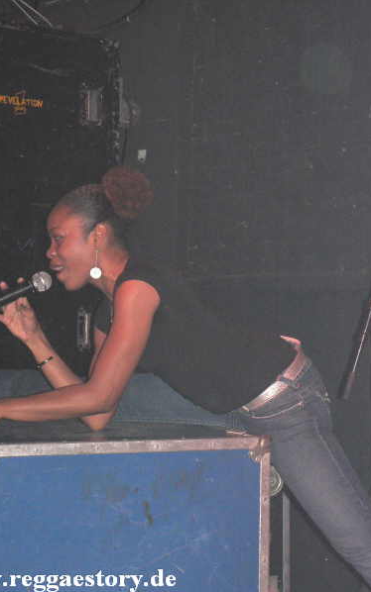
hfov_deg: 15.7
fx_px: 1342
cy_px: 296
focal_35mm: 83
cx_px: 155
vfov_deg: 24.9
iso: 400
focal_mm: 13.4
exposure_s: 1/60
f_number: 3.2
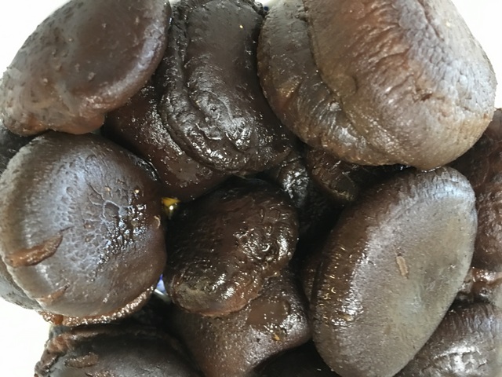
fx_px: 421
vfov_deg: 48.2
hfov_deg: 61.7
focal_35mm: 29
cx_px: 251
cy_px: 188
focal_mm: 4.15
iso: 80
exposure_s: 1/4
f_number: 2.2
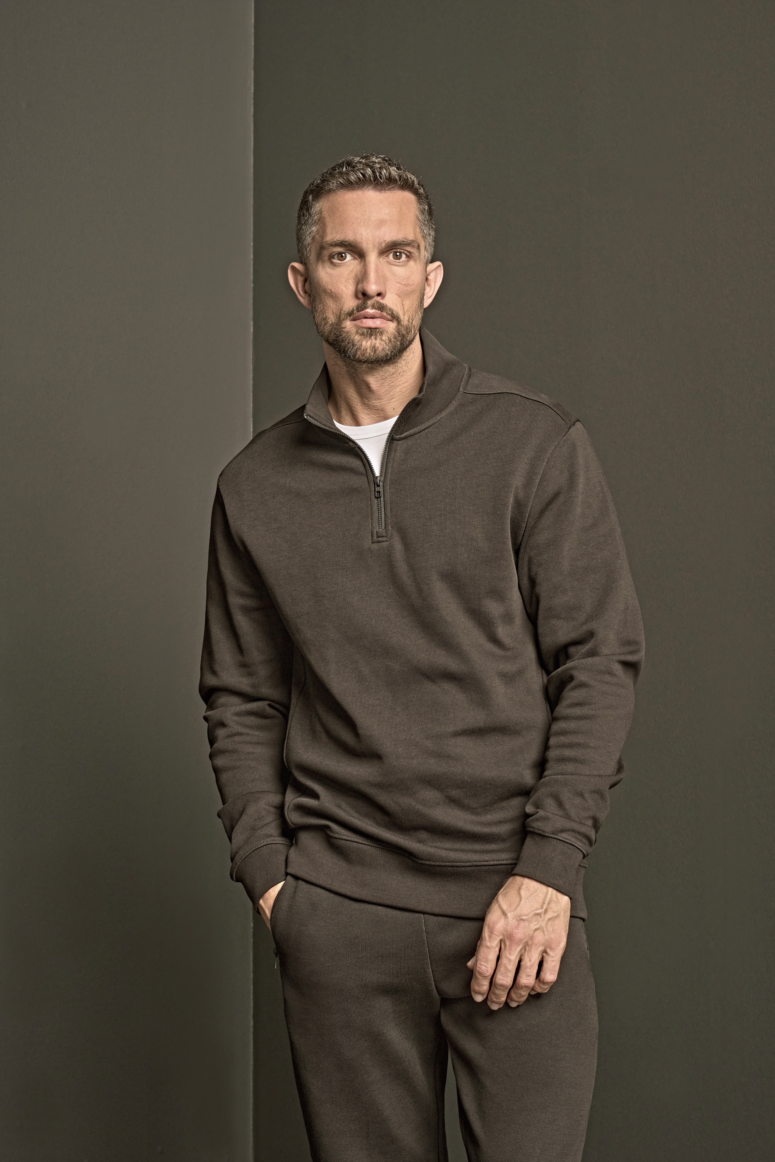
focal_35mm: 75
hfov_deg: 18.2
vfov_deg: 27.0
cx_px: 388
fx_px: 2422
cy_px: 581
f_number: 8
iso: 1000
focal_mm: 75
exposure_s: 1/400
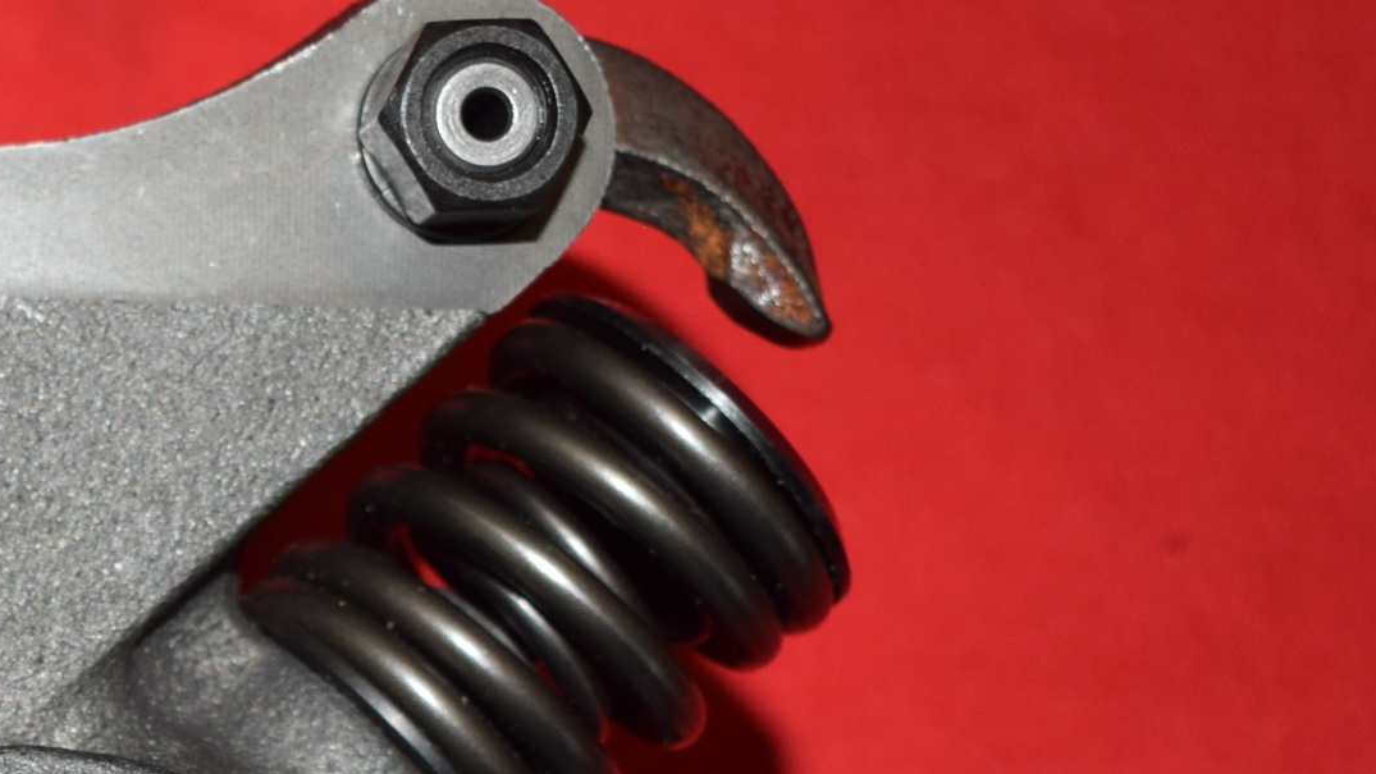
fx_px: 3832
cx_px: -356
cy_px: 890
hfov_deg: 19.0
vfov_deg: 11.3
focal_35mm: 105
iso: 400
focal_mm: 24
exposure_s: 1/200
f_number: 5
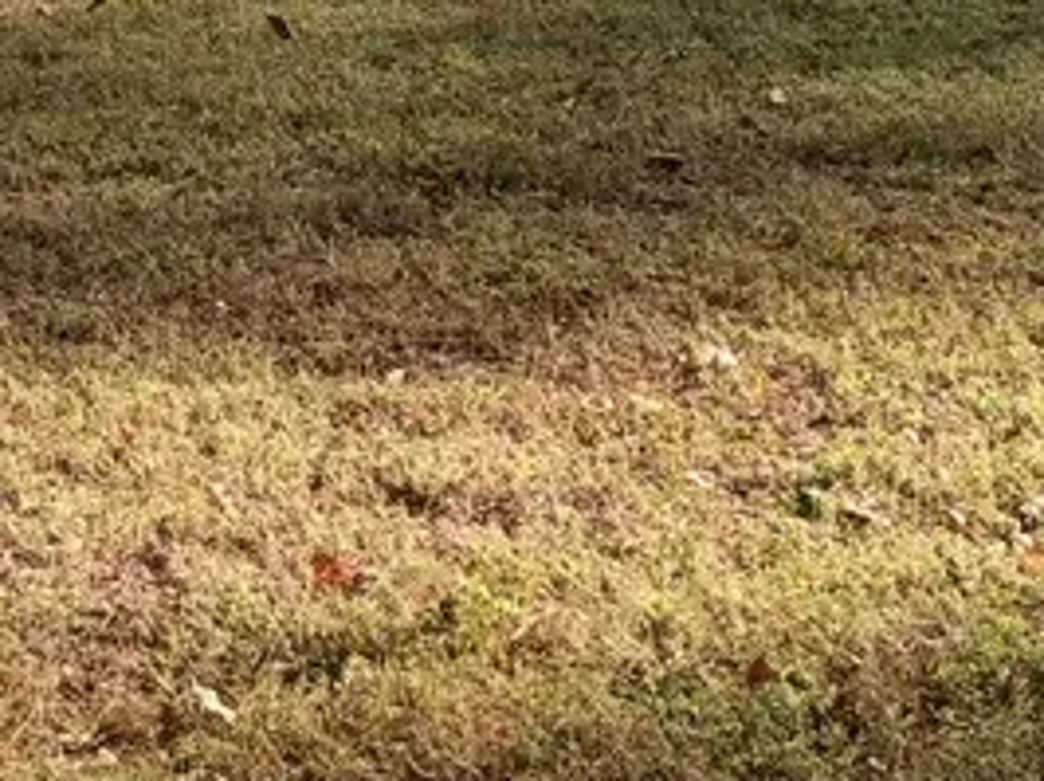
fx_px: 3917
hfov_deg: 14.2
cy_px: -514
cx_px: -502
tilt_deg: +4.3
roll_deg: -0.8
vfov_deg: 10.8
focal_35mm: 130
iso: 80
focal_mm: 6.93
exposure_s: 1/2033
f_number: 1.8
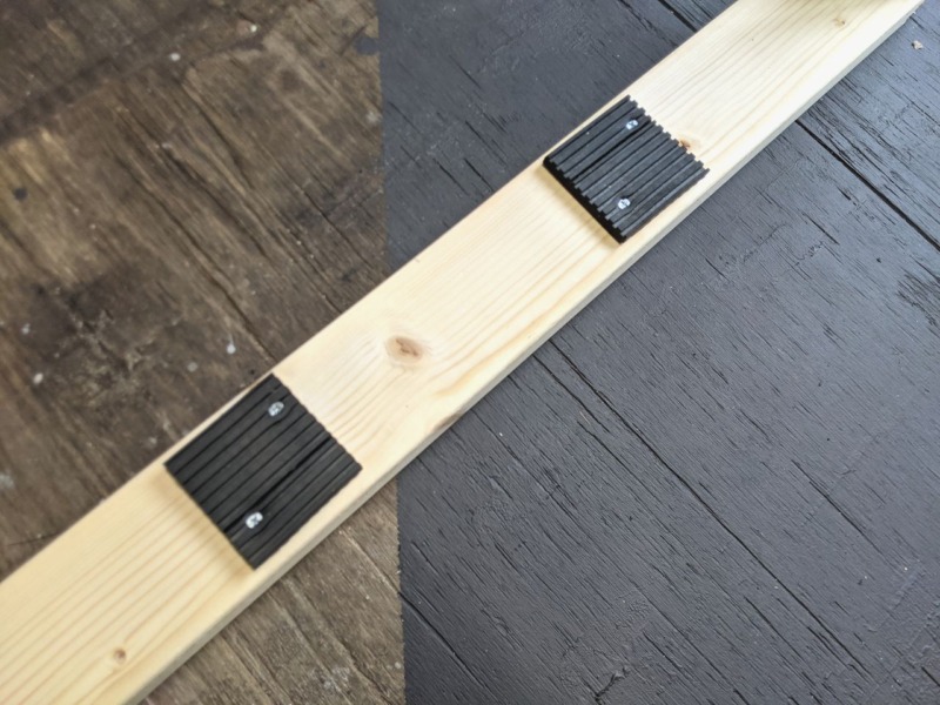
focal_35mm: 27
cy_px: 352
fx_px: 733
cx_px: 470
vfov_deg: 51.4
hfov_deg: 65.3
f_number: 1.8
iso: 136
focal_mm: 4.44
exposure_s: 1/100
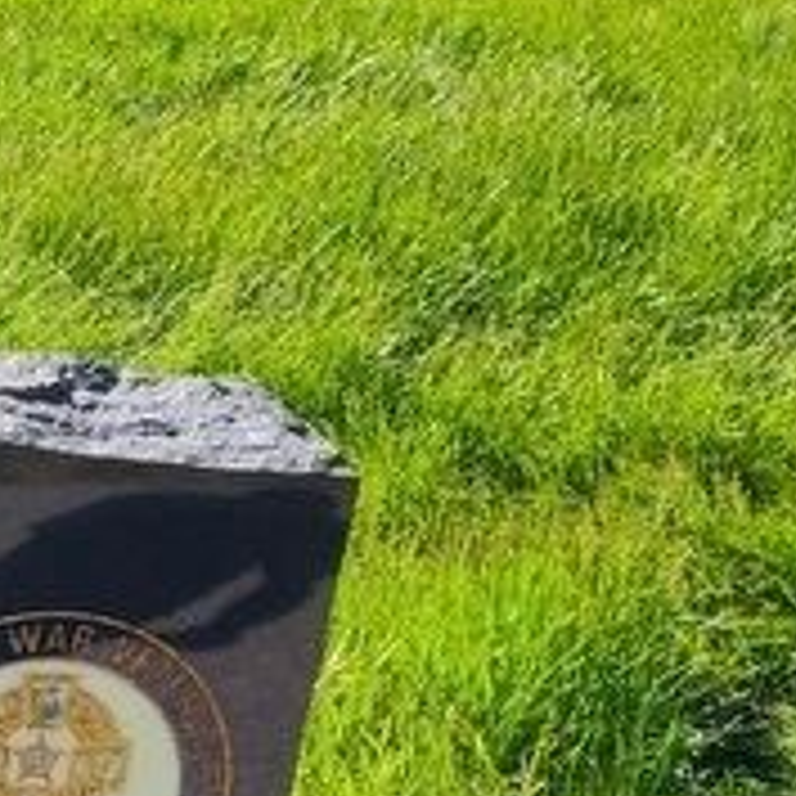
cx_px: -630
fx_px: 2393
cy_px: 922
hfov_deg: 16.0
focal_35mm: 92
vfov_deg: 18.1
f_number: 1.8
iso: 100
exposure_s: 1/731
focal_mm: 5.56
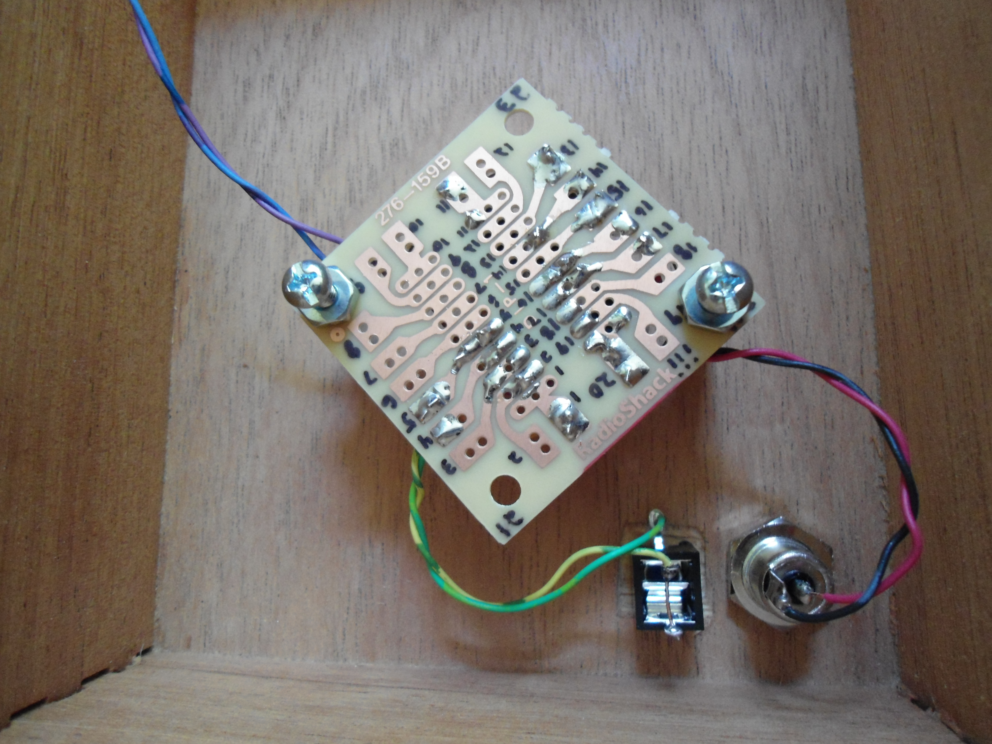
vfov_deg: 53.1
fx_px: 745
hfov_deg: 67.3
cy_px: 372
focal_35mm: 26
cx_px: 496
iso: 400
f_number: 2.8
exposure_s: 1/15
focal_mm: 4.7
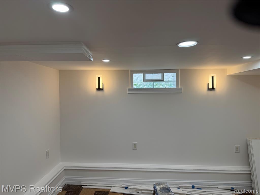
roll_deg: -0.2
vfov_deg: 56.8
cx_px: 130
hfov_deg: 71.6
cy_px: 98
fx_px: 180
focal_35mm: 24
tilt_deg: -1.2
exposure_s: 1/163
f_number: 1.78
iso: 80
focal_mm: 6.76
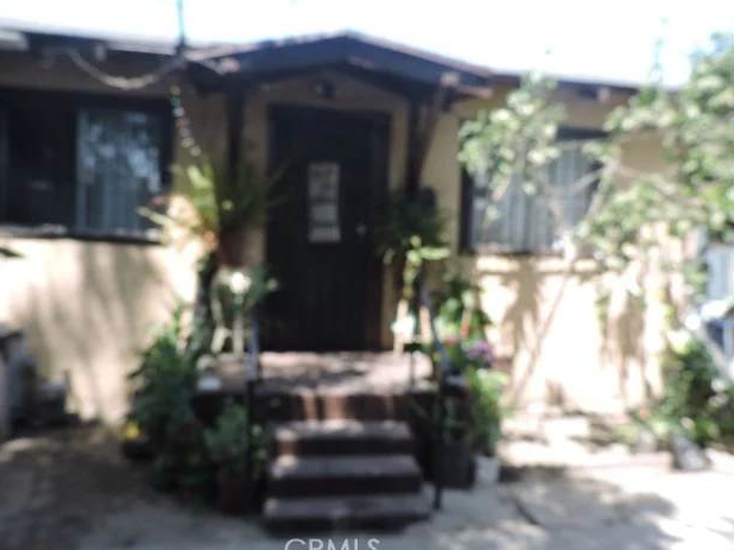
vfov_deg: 48.2
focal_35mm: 29
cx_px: 355
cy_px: 282
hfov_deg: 61.7
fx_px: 615
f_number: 3.1
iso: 100
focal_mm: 5
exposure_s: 1/200
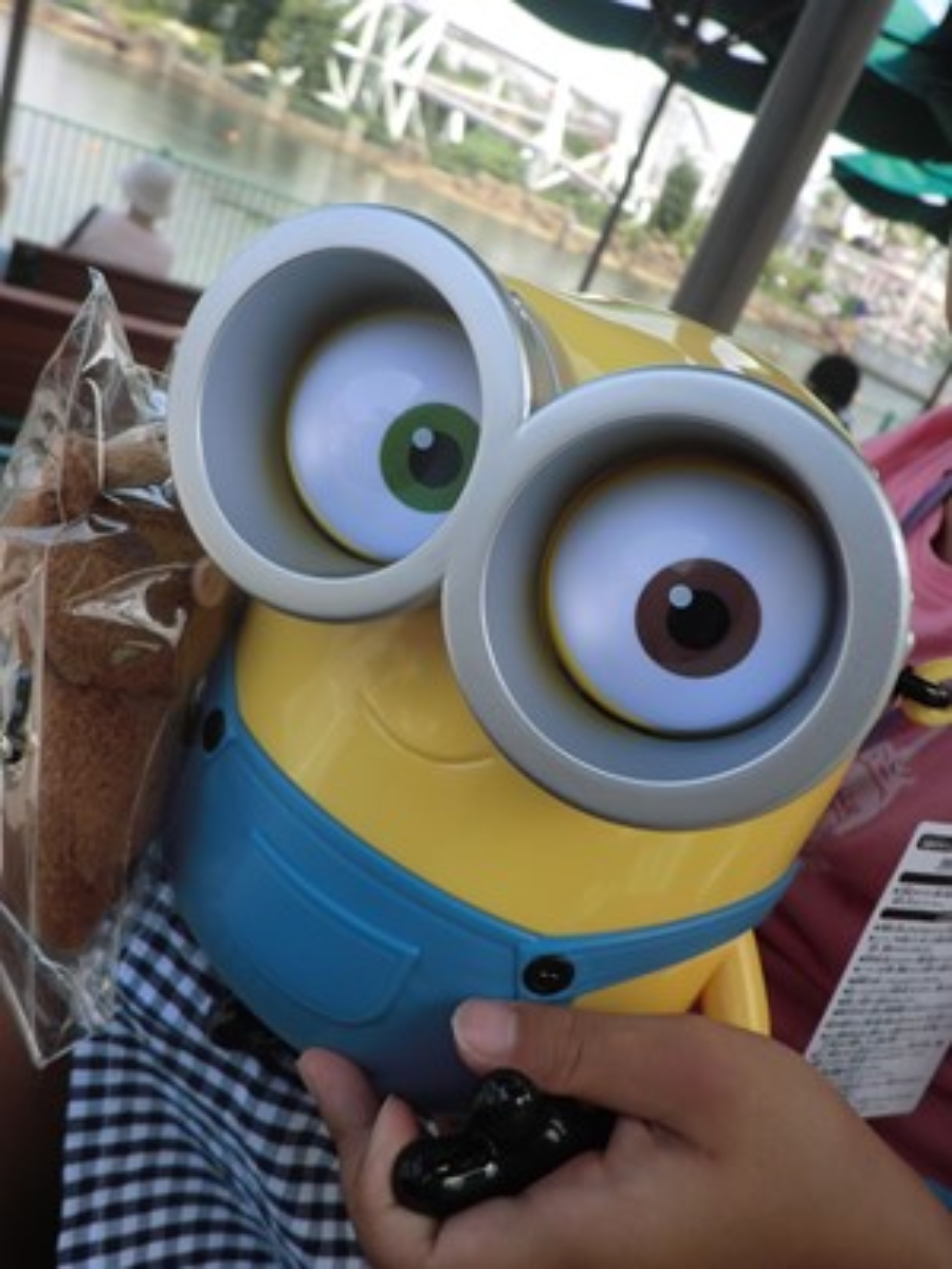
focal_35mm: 26
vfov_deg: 67.3
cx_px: 476
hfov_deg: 53.1
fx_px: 953
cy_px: 634
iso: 50
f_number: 2.8
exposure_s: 1/400
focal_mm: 4.7
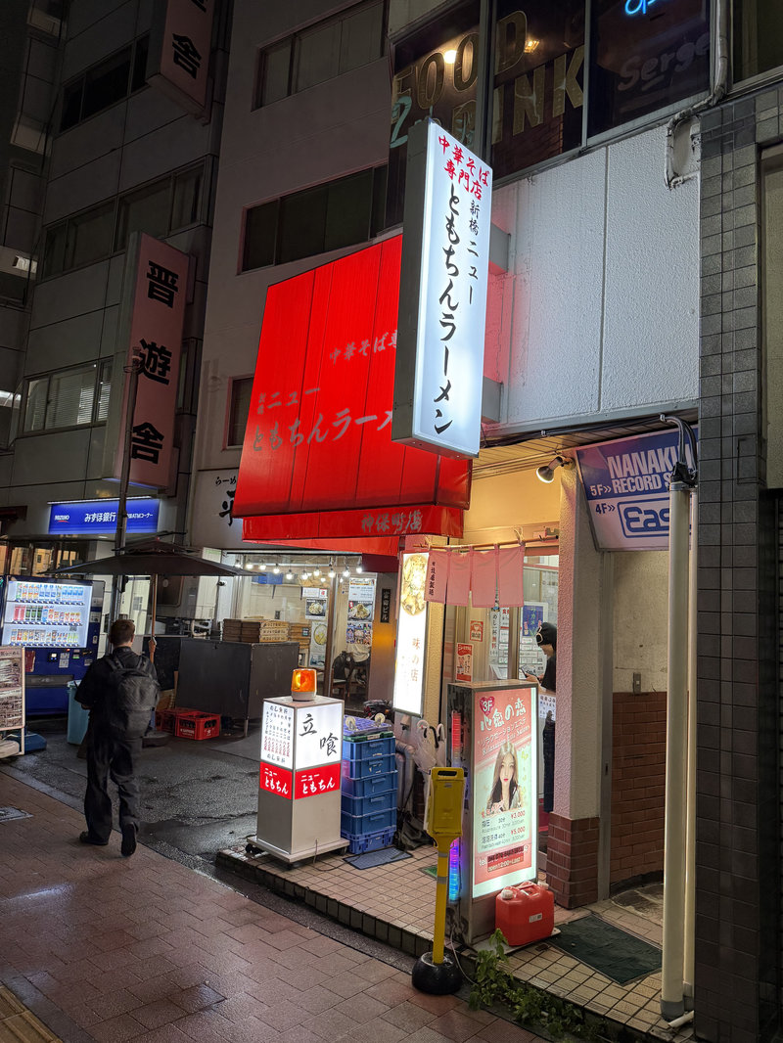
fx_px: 724
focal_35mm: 24
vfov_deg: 71.6
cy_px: 522
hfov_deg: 56.8
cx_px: 392
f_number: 1.78
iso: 200
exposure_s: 1/100
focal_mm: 6.76
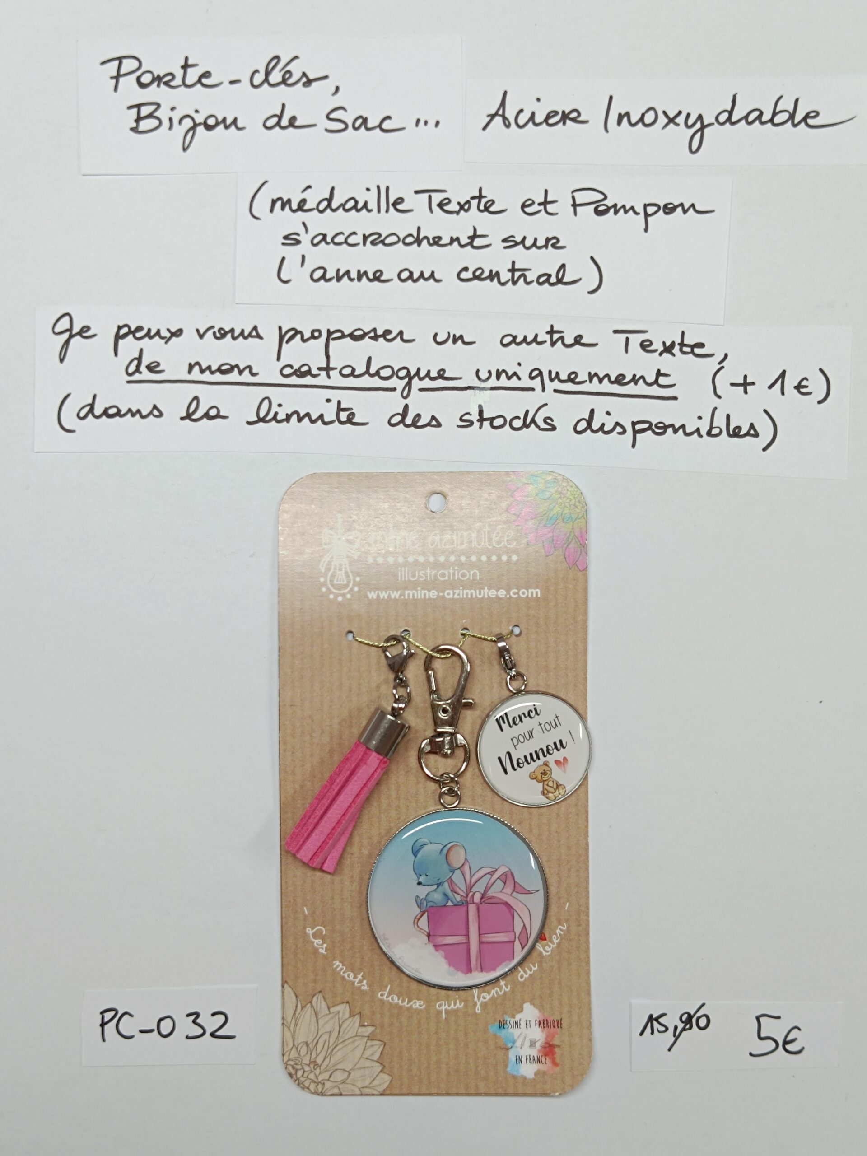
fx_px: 801
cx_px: 434
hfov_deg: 56.8
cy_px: 578
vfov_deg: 71.6
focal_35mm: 24
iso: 118
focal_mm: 5.59
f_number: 1.88
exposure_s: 1/101
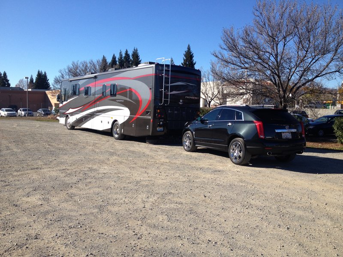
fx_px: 347
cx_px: 172
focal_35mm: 35
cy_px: 128
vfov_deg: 40.7
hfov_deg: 52.6
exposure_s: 1/1314
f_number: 2.4
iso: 50
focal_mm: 4.28
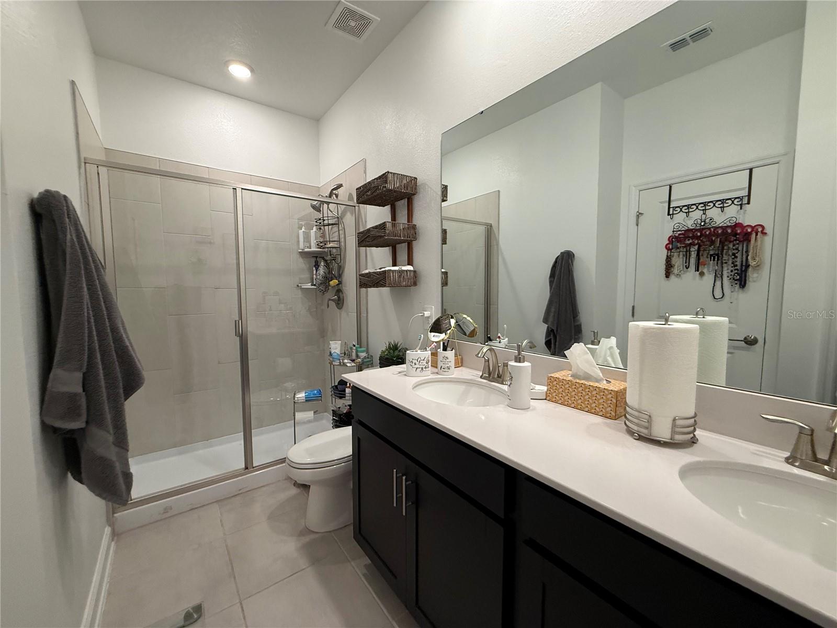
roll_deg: +2.2
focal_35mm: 14
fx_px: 339
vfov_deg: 85.7
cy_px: 314
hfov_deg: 102.1
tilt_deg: +0.2
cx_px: 418
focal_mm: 2.22
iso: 250
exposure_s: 1/120
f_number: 2.2
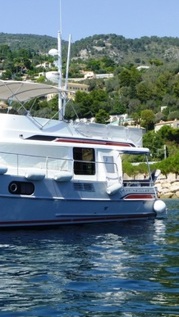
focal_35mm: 69
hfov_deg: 17.1
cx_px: 1
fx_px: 582
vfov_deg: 30.6
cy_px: 156
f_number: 4.1
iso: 100
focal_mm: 7.9
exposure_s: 1/800
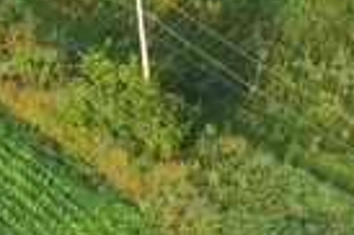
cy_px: -594
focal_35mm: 222
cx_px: 716
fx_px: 2180
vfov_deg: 5.6
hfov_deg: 8.8
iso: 100
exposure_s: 1/200
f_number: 4.5
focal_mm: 10.26
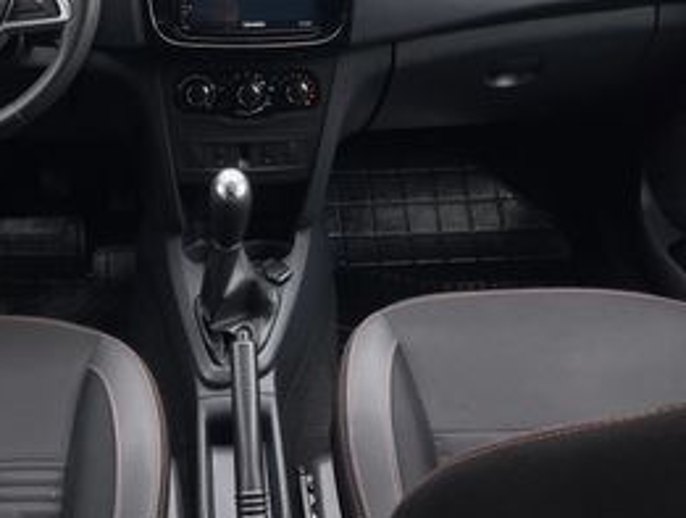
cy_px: 66
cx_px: 252
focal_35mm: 45
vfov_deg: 31.0
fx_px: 894
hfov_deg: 41.6
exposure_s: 1/115
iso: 125
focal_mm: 5.1
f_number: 1.6
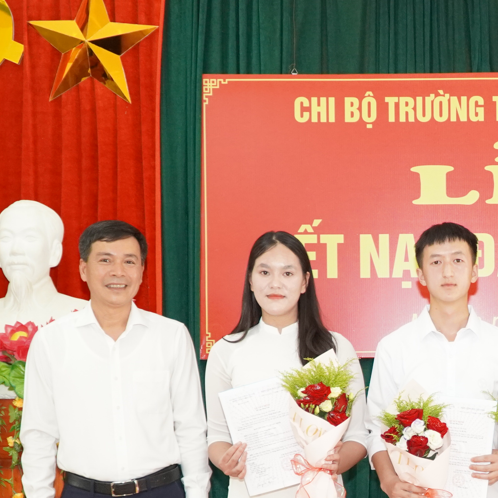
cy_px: 427
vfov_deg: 20.5
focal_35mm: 83
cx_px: 472
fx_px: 1351
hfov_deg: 20.4
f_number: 4
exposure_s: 1/160
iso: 1600
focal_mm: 22
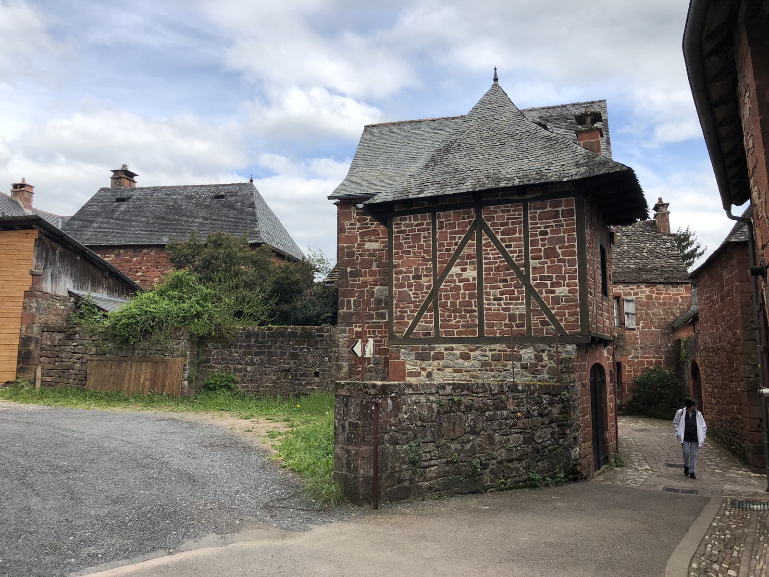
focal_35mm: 28
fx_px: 622
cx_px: 384
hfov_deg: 63.4
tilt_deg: +9.1
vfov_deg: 49.7
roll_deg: +1.0
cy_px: 288
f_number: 1.8
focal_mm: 4
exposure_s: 1/1263
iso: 20
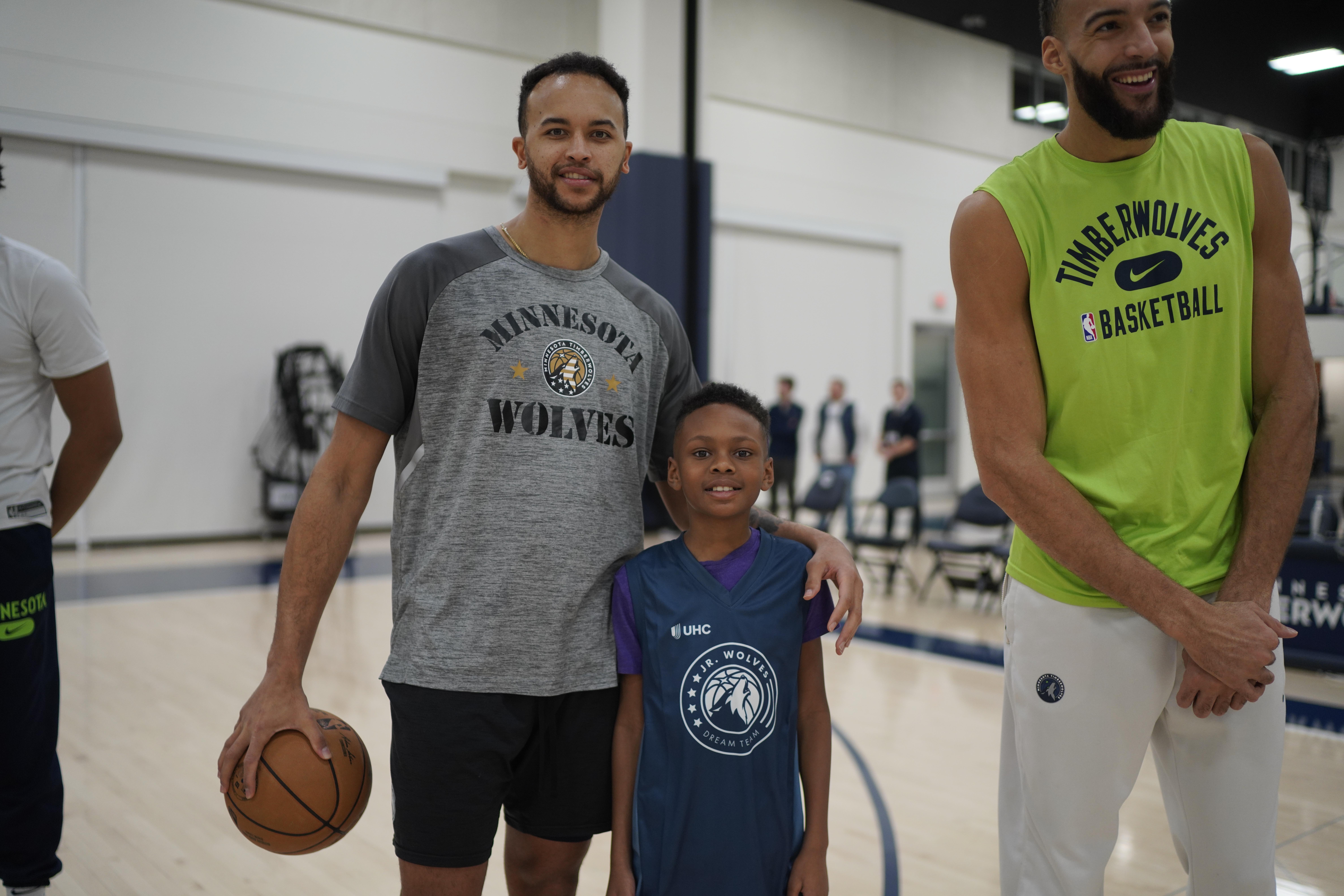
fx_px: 1307
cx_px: 672
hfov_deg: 54.4
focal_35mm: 35
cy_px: 448
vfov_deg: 37.9
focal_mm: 35
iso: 640
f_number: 1.4
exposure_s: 1/1000
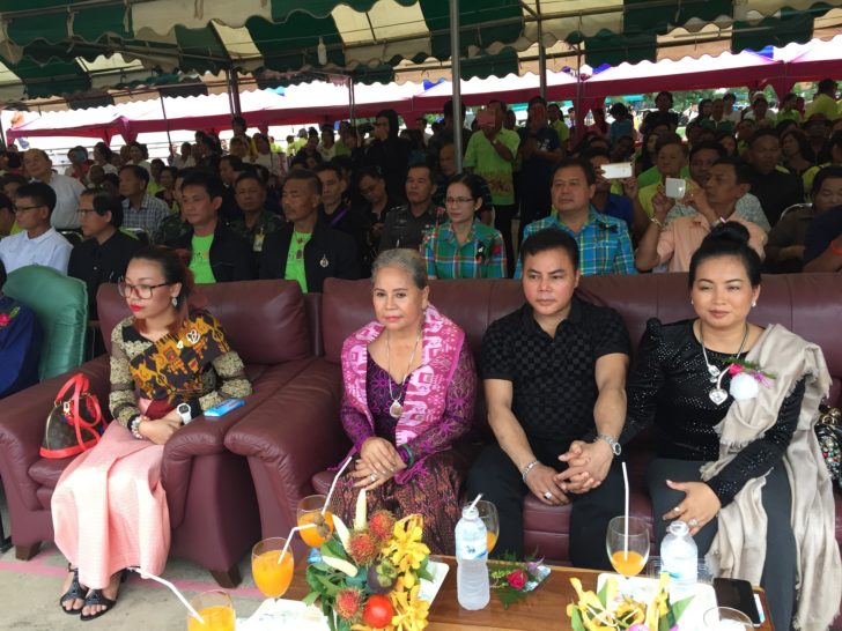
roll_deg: +3.1
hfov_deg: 61.7
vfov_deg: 48.2
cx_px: 421
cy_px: 316
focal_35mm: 29
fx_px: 705
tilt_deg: -12.1
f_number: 2.2
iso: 32
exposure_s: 1/33
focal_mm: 4.15
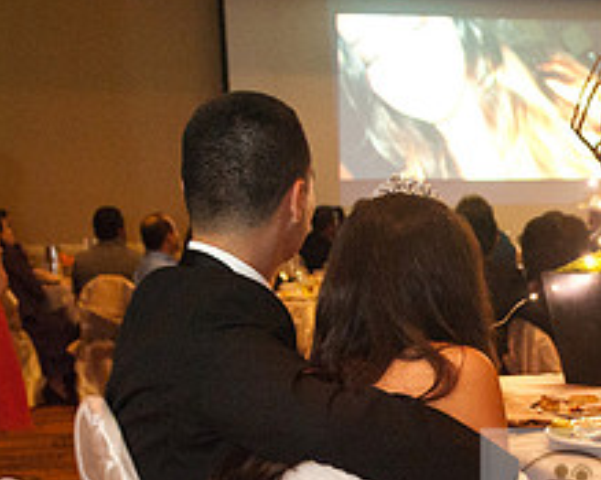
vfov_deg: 20.7
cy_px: 450
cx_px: 678
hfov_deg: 24.5
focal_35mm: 72
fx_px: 1280
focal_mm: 29
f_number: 4
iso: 1600
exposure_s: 1/60
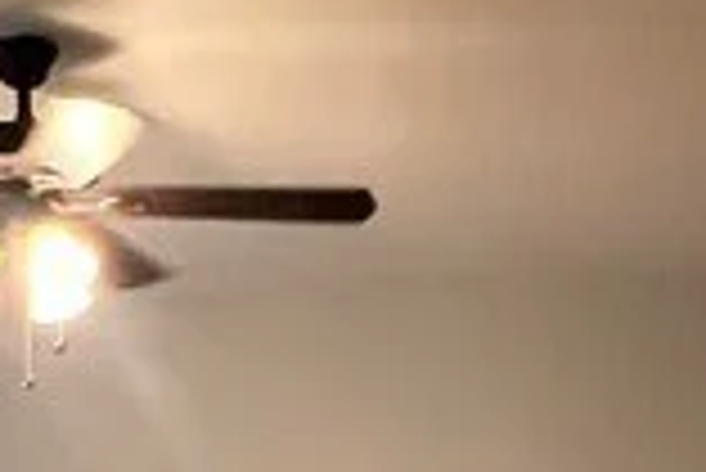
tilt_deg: -4.2
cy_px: 841
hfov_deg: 22.9
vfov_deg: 13.9
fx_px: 1727
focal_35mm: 88
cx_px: 207
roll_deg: +0.8
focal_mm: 1.57
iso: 200
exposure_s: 1/60
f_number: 1.8
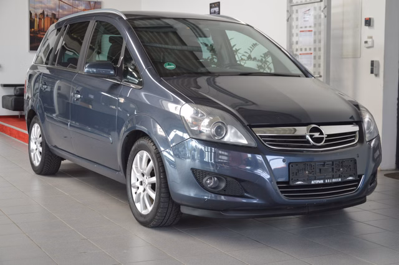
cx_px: 200
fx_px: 665
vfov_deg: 22.6
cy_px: 132
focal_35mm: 60
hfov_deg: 33.4
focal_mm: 40
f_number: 5
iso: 400
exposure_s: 1/100
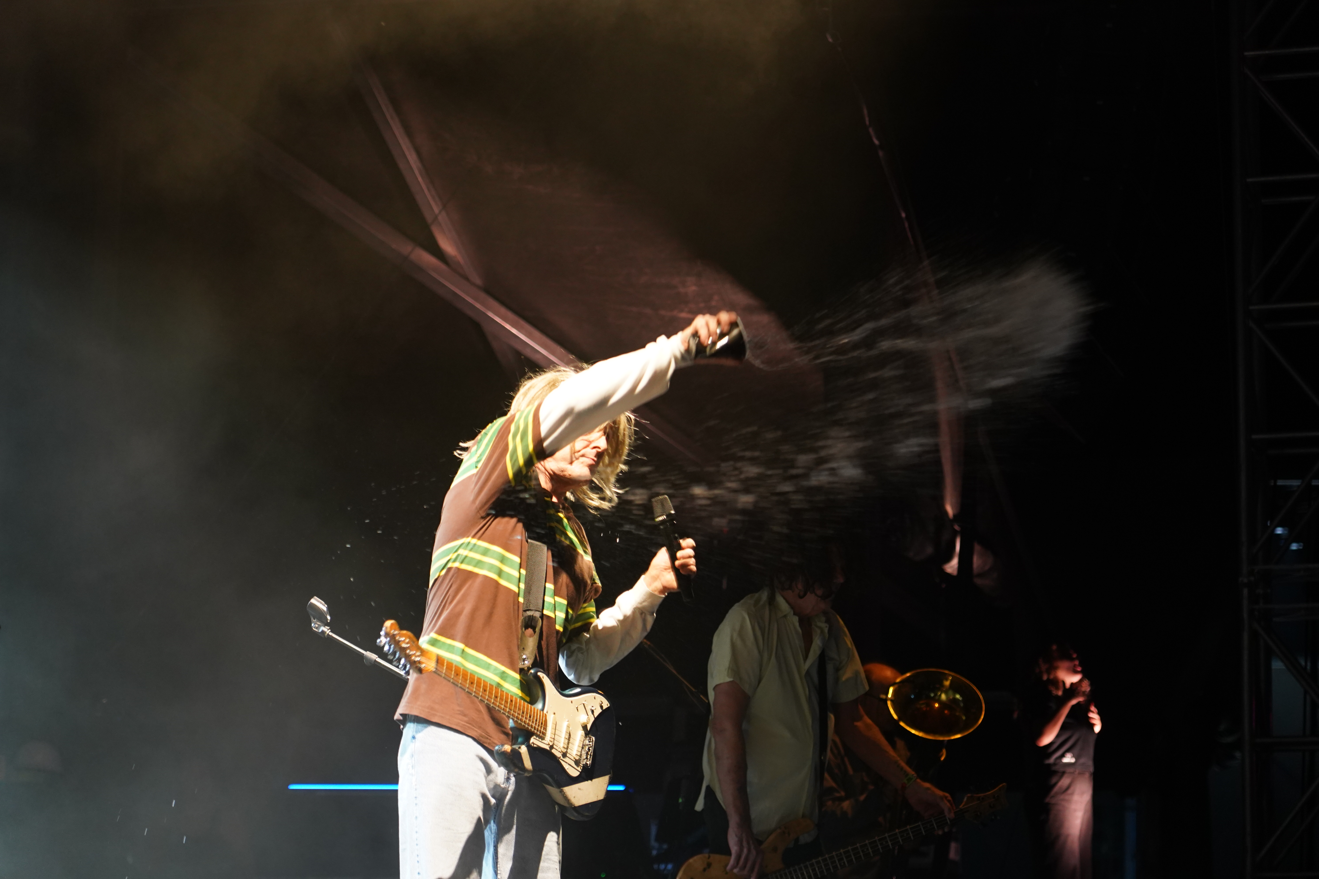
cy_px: 440
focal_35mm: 105
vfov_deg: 13.0
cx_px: 660
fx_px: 3847
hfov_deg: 19.5
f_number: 4
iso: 2500
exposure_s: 1/160
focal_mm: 105
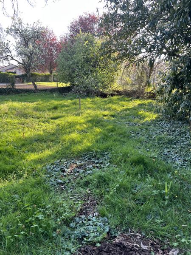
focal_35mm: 26
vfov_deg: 67.3
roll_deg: -1.5
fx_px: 191
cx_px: 96
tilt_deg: -12.7
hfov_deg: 53.1
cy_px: 128
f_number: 1.6
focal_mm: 5.1
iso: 40
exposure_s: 1/187
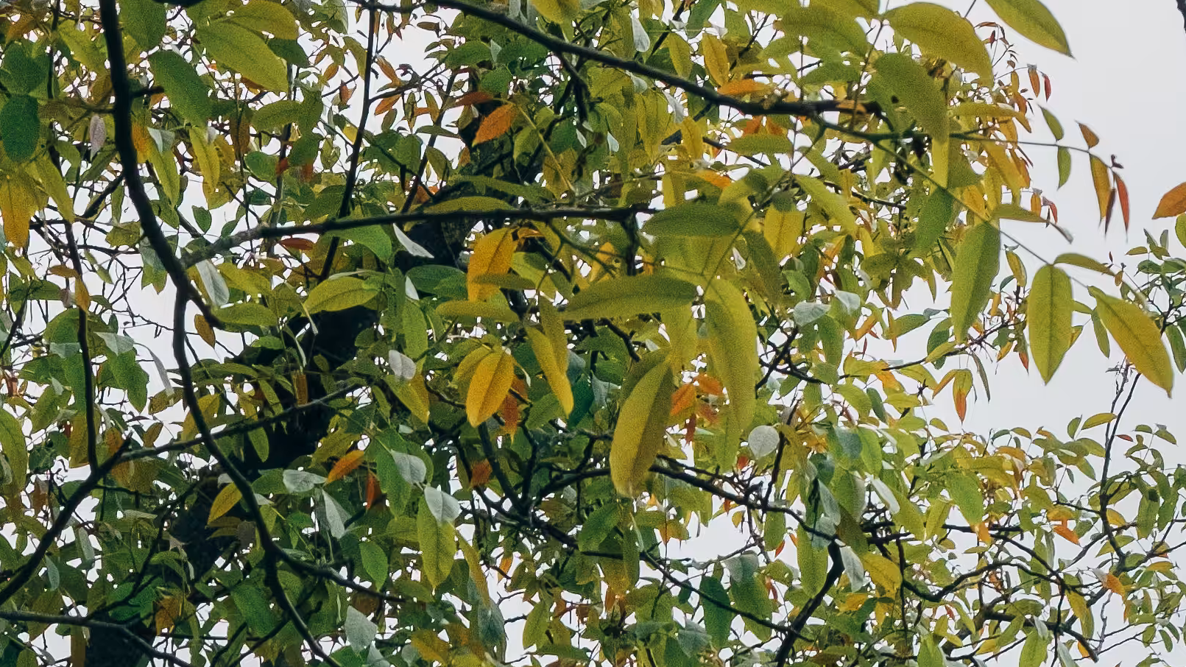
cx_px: 635
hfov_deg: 17.7
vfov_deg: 9.4
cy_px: 1329
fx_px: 3805
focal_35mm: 121
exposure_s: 1/250
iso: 800
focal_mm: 25.4
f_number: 9
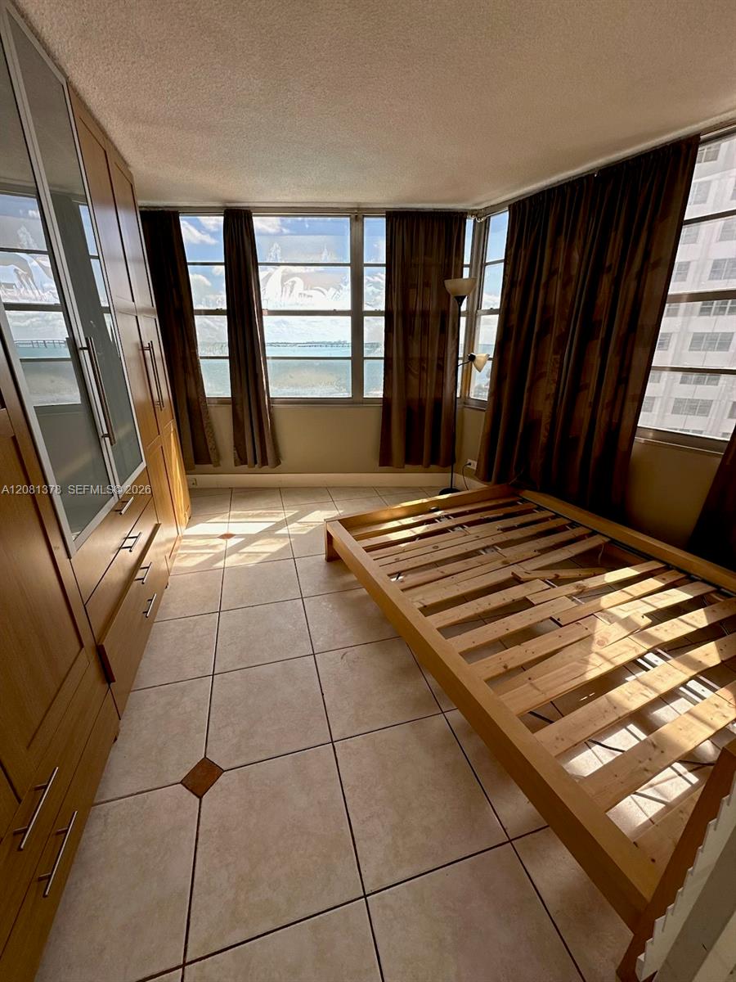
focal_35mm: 14
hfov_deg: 85.7
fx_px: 397
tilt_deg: -19.5
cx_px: 368
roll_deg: -0.9
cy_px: 491
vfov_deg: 102.1
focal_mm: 2.22
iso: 40
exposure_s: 1/222
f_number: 2.2
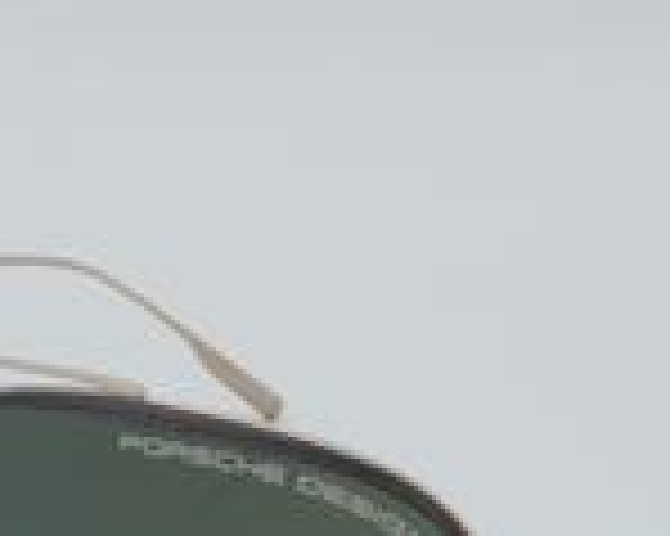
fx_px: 3745
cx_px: 288
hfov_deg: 10.2
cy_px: 545
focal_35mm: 189
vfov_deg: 8.1
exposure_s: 1/3
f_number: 32
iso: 100
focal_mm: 50
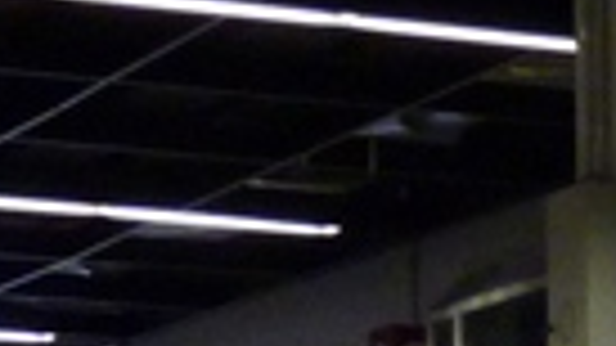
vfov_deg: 4.5
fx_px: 4115
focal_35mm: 252
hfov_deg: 8.3
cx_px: 1088
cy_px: 1344
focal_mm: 5.5
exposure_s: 1/30
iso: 320
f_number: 3
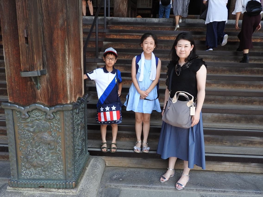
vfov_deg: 56.8
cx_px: 132
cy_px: 98
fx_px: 182
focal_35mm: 24
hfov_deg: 71.6
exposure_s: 1/320
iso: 100
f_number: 3.3
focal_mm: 4.3
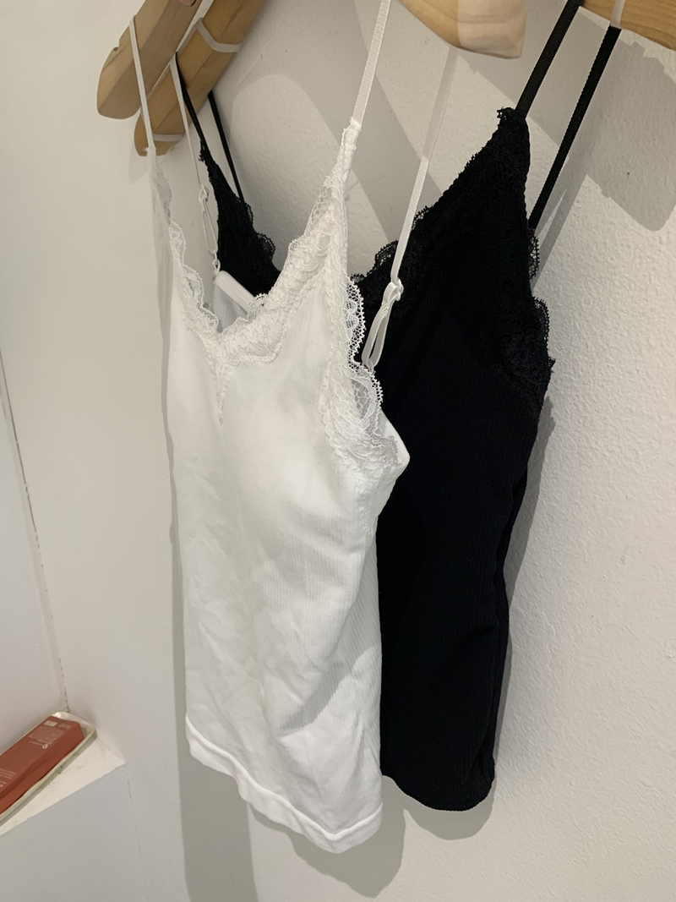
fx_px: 677
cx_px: 338
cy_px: 451
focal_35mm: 26
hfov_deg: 53.1
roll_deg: +1.3
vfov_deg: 67.3
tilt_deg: -19.0
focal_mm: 4.25
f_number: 1.8
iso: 100
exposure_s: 1/60
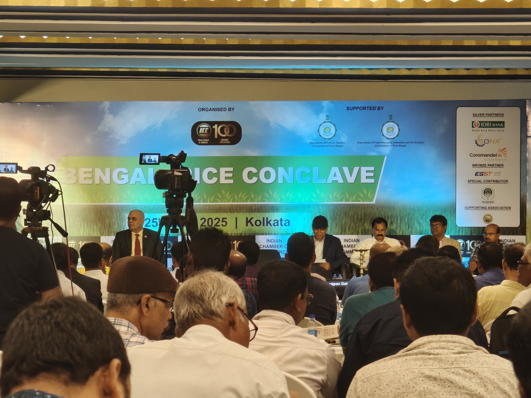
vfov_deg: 10.6
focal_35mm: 140
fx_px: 2148
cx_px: 266
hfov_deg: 14.1
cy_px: 199
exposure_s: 1/33.3
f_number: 2.55
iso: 427
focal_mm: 13.3
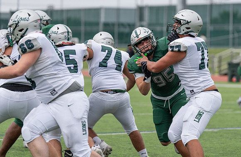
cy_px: 58
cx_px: 151
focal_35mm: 183
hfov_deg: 11.3
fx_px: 1216
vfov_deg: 7.4
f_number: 2.8
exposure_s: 1/1250
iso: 250
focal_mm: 143
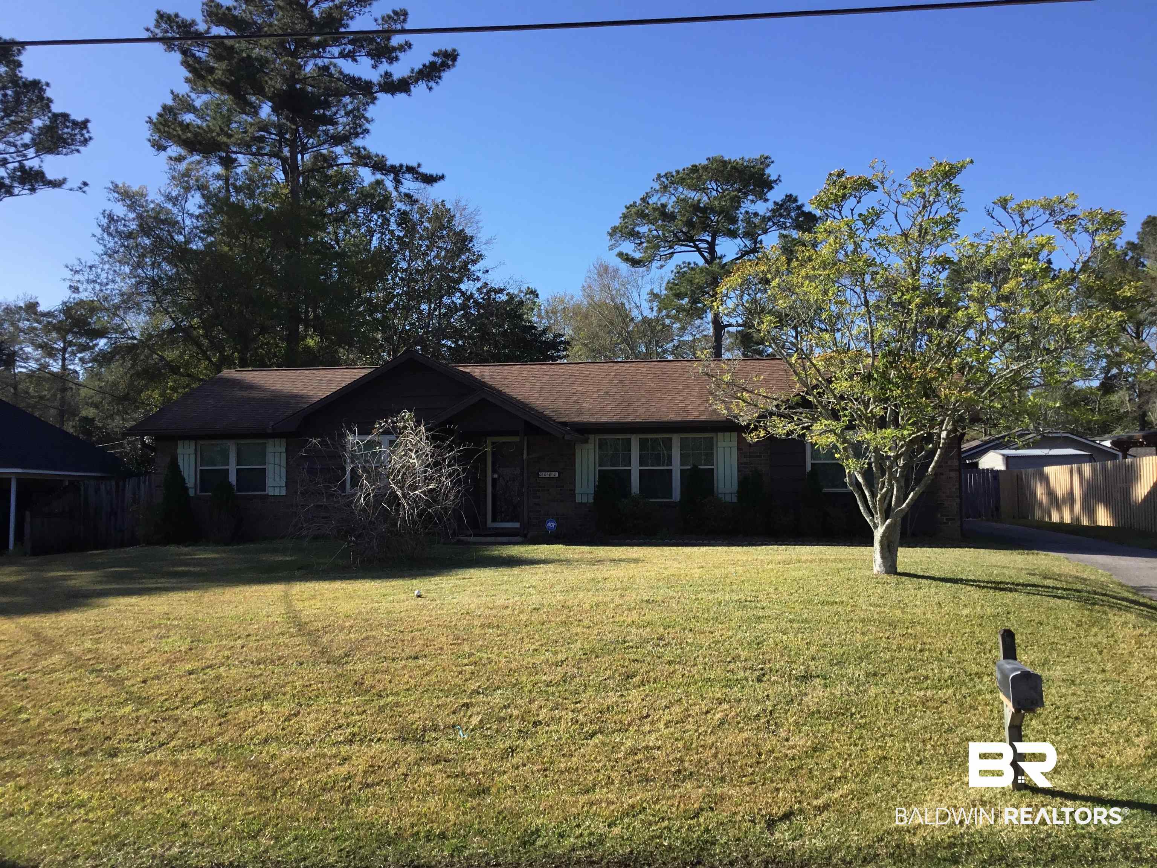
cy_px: 434
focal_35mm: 31
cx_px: 578
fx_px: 1036
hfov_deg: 58.4
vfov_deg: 45.4
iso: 25
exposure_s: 1/823
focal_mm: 3.3
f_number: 2.4
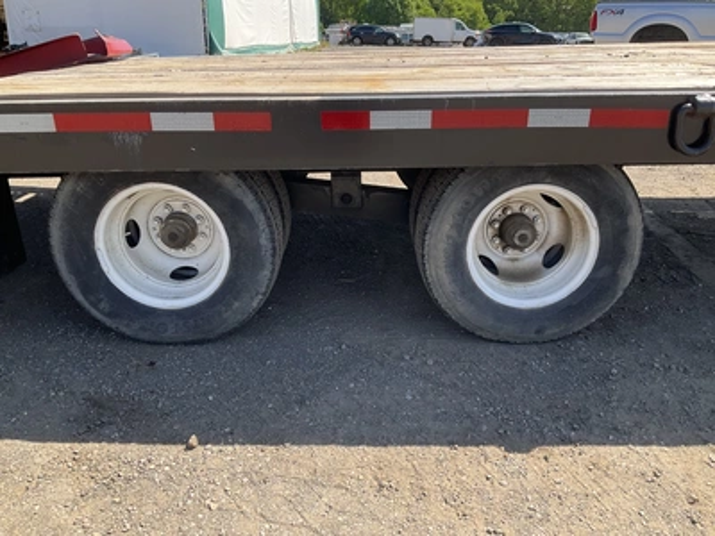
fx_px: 599
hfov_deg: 61.7
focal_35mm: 29
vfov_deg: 48.2
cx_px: 358
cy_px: 268
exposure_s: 1/586
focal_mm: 3
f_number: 1.8
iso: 25
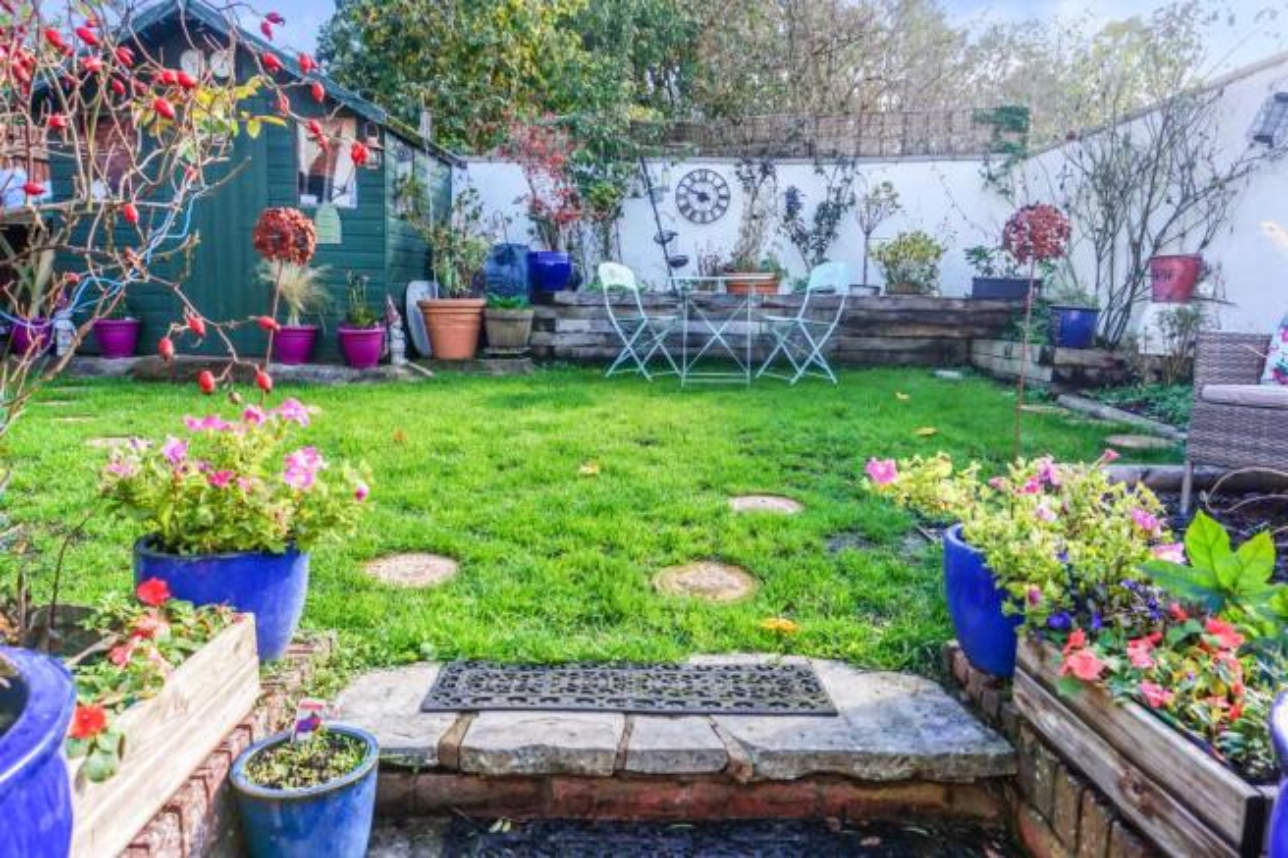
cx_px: 644
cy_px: 429
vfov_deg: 53.1
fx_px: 858
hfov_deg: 73.8
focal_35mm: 24
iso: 100
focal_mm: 16
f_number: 5.6
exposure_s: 1/60
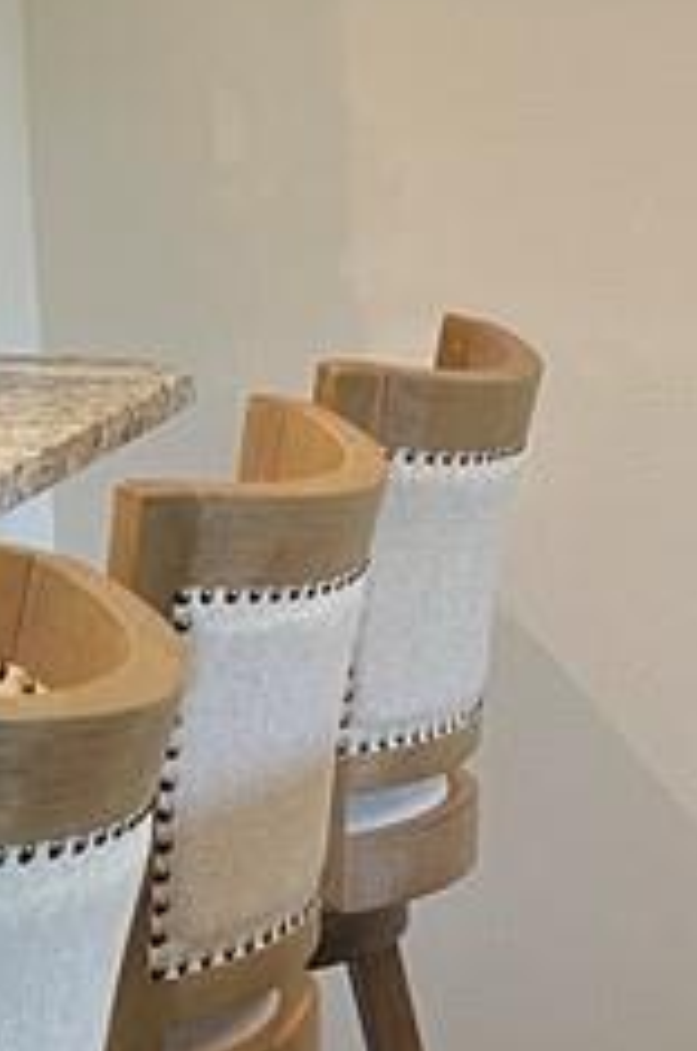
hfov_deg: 10.8
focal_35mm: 118
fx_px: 3437
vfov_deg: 17.2
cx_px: 1305
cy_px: 877
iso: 160
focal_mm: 5.7
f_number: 1.5
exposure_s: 1/60
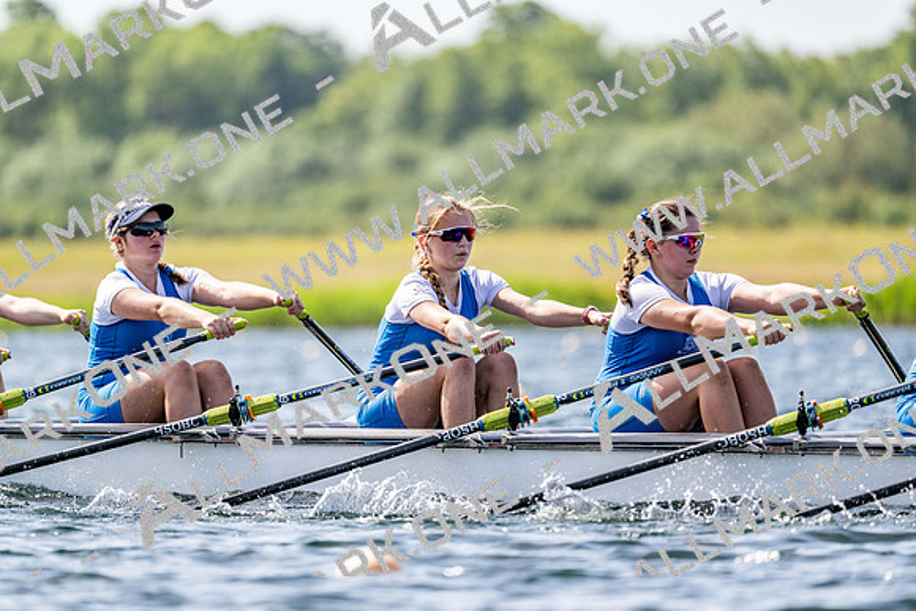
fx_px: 10180
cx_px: 458
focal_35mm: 400
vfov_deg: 3.4
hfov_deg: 5.2
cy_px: 306
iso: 320
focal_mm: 400
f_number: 4.5
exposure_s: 1/2500
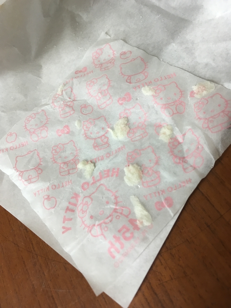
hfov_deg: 48.2
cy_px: 154
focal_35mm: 29
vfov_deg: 61.7
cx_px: 116
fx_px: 258
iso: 40
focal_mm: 4.15
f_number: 2.2
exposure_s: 1/30
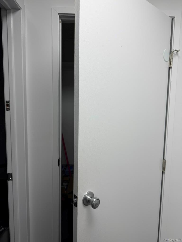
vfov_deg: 71.6
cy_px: 121
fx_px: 168
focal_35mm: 24
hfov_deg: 56.8
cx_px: 91
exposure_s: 1/168
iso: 64
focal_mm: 6.76
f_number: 1.78
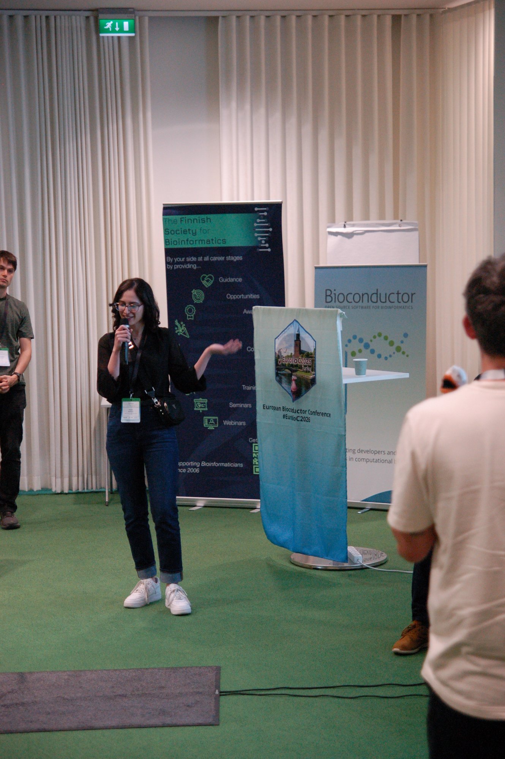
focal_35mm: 75
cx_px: 252
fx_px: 1581
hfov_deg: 18.2
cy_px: 380
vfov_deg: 27.0
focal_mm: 50
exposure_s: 1/125
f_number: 2.8
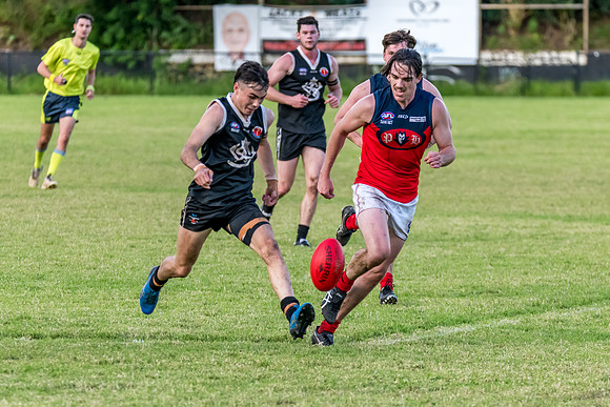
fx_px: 6038
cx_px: 328
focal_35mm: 356
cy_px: 204
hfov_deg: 5.8
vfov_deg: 3.9
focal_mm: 280
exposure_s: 1/2000
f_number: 5.6
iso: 2500
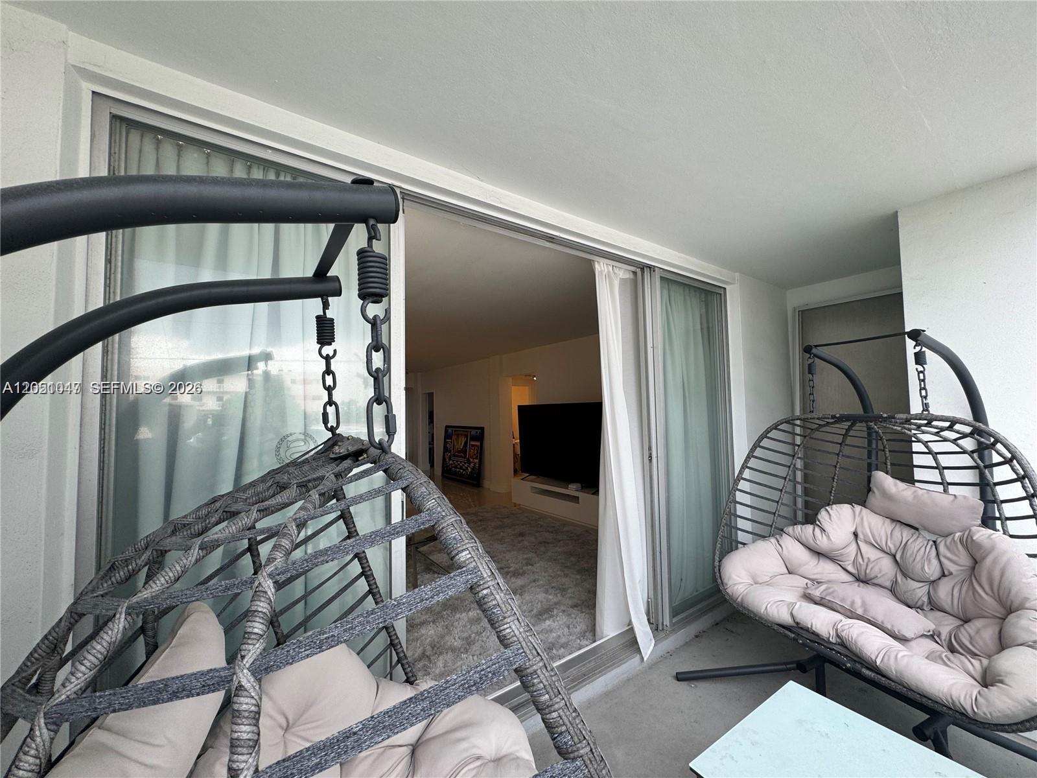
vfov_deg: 85.7
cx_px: 518
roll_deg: +0.6
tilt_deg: +3.4
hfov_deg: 102.1
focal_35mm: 14
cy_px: 389
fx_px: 419
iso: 64
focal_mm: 2.22
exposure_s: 1/120
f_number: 2.2
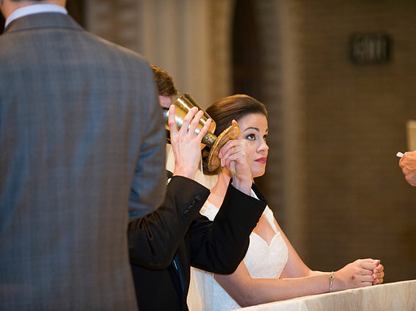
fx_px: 2102
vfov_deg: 8.5
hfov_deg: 11.3
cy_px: 156
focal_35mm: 175
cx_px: 201
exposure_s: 1/80
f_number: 2.8
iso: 1600
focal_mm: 160
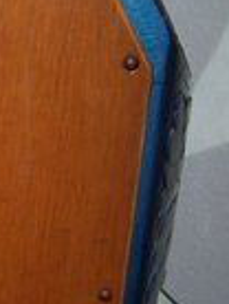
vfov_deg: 18.3
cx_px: -92
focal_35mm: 107
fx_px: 941
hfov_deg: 13.3
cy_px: 220
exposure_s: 1/60
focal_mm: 5.6
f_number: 2.8
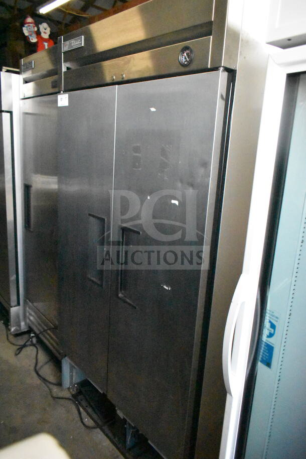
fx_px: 344
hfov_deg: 48.0
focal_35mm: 27
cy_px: 230
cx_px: 153
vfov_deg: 67.4
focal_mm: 18
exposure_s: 1/4000
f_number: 3.5
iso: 25600
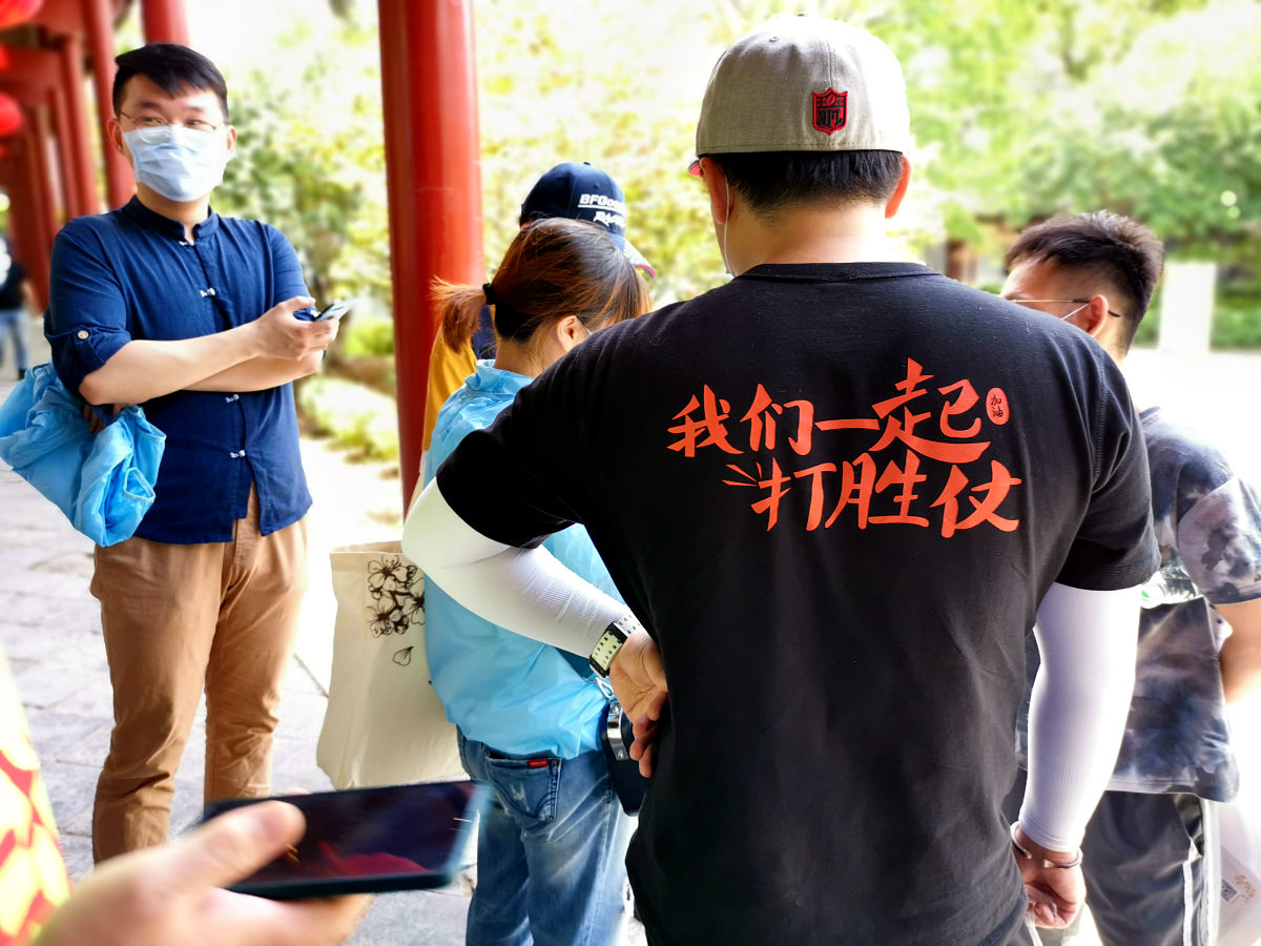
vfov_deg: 51.4
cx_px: 630
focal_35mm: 27
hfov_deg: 65.3
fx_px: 984
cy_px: 473
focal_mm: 5.58
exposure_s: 1/90
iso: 80
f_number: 1.8
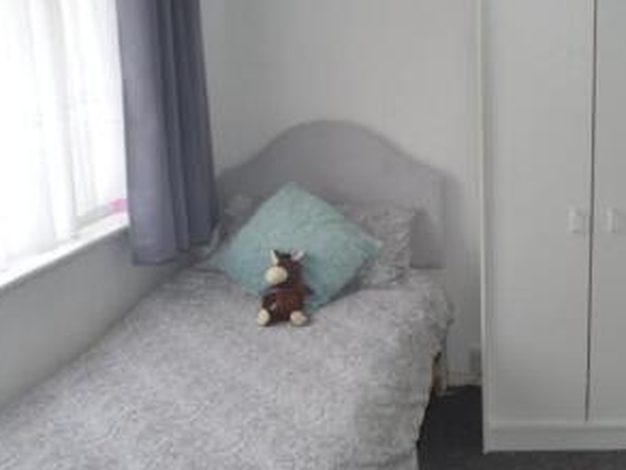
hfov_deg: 31.8
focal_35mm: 58
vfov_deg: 25.2
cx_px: 549
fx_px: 1049
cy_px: 254
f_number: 4
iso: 220
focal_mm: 18
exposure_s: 1/125
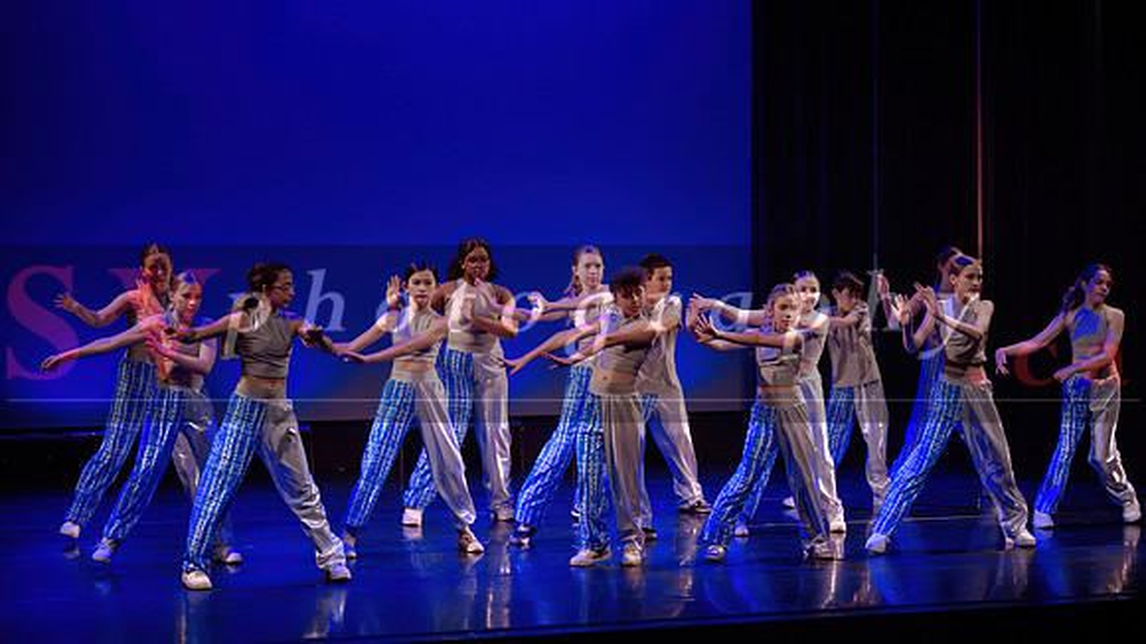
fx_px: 2450
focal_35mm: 81
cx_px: 613
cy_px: 270
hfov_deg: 26.3
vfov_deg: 15.0
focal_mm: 70
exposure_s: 1/200
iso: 1600
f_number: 2.8
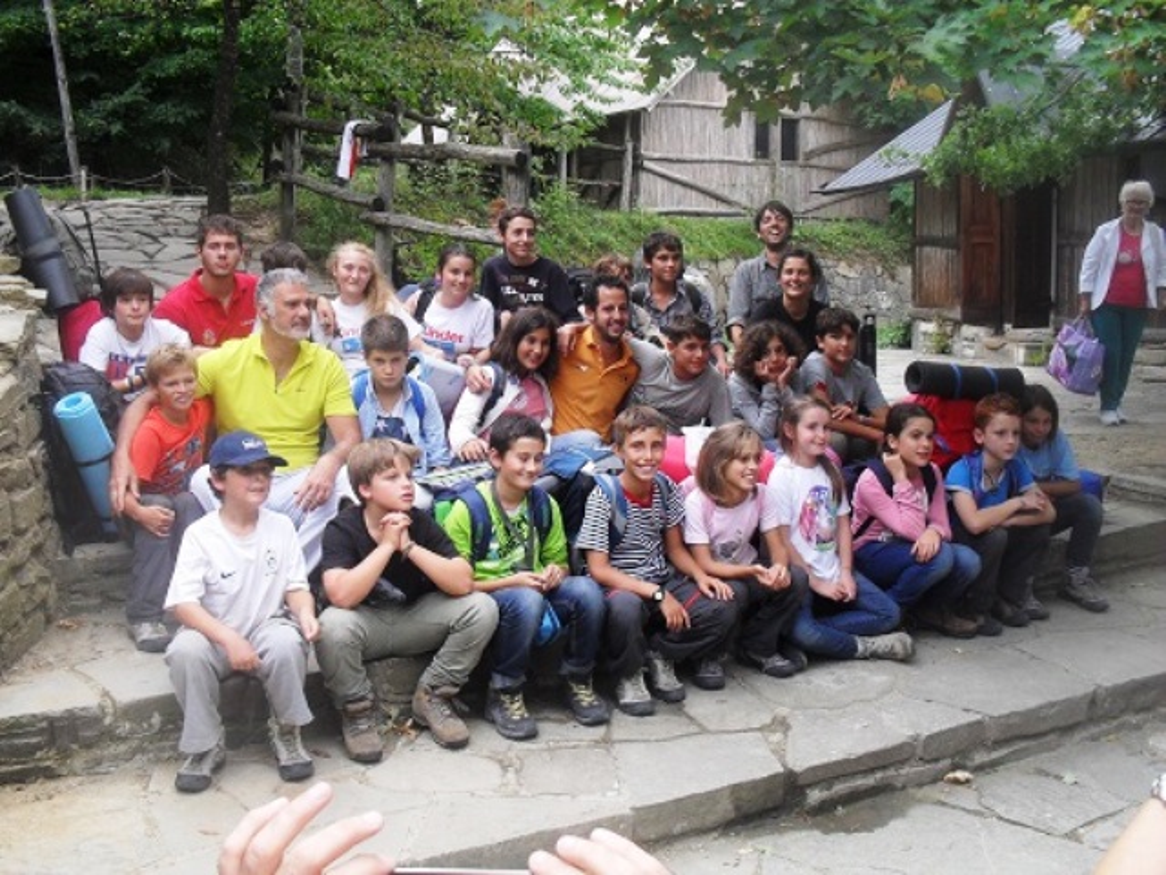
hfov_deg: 52.6
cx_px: 583
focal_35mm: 35
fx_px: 1179
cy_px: 438
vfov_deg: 40.7
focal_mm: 6.3
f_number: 3.2
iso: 100
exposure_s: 1/90
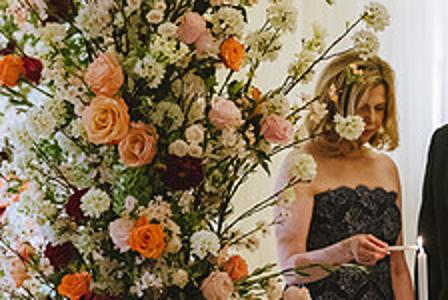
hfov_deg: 4.0
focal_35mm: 517
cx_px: 502
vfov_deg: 2.7
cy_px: 293
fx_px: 6442
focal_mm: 200
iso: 3200
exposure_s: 1/125
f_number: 2.8
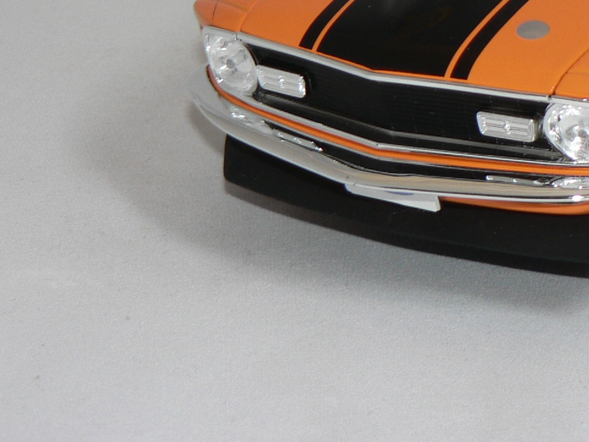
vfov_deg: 8.6
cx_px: 637
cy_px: -127
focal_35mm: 170
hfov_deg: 11.5
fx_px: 2893
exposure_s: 1/60
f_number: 3.2
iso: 80
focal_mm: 10.7
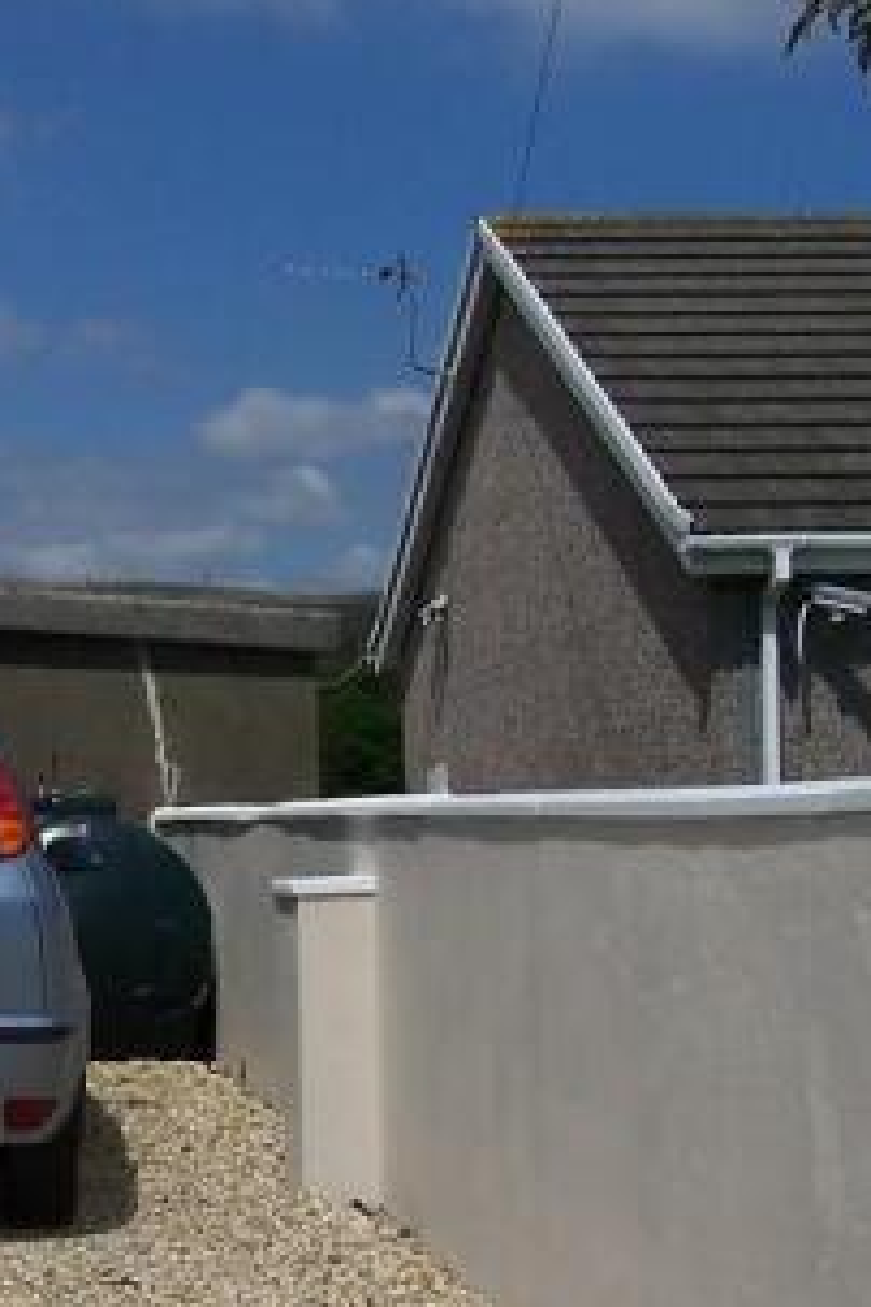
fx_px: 2685
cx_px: -175
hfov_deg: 17.6
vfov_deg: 27.2
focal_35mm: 74
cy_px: 848
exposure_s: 1/1000
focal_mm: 5.6
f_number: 5.6
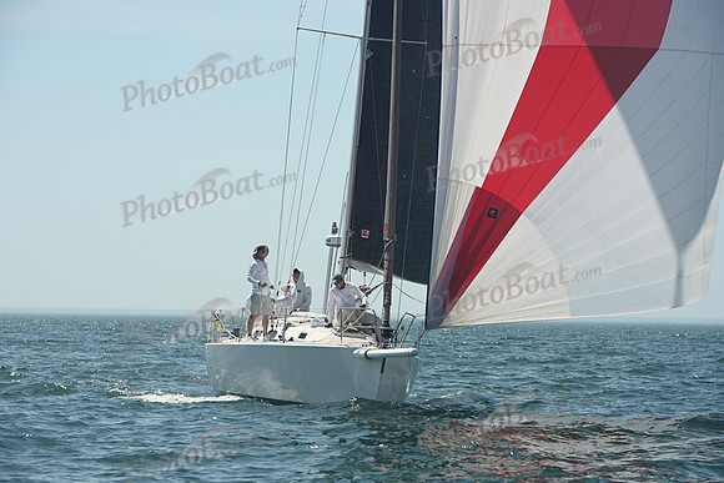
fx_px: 3118
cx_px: 362
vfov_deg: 8.9
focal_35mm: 155
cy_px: 242
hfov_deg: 13.2
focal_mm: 155
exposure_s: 1/1000
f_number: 9
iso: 320
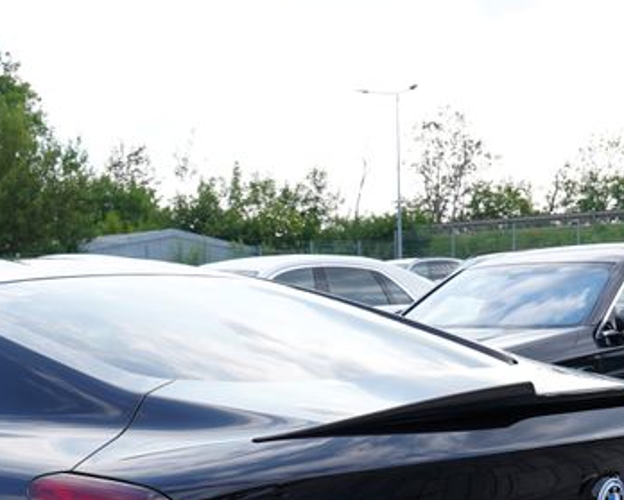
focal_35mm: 69
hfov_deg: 27.3
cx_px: 190
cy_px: 533
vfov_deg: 21.2
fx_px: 1275
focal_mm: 25
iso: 100
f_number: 6.3
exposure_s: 1/160
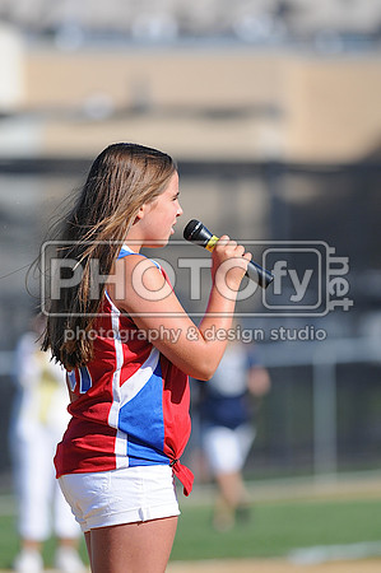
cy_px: 286
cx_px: 190
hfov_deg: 3.0
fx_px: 7160
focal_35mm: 450
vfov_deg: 4.6
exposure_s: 1/1600
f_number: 4
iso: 200
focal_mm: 300
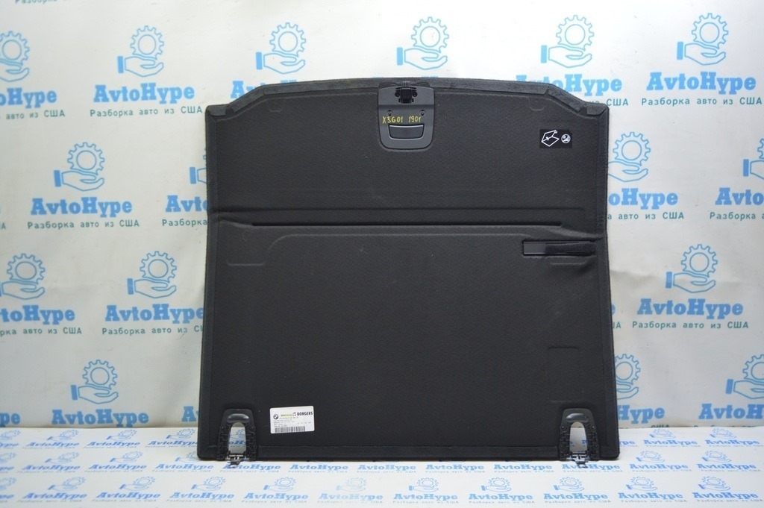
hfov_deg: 67.4
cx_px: 382
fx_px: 573
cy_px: 254
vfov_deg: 47.9
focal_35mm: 27
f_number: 3.5
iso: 400
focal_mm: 18
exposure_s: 1/40
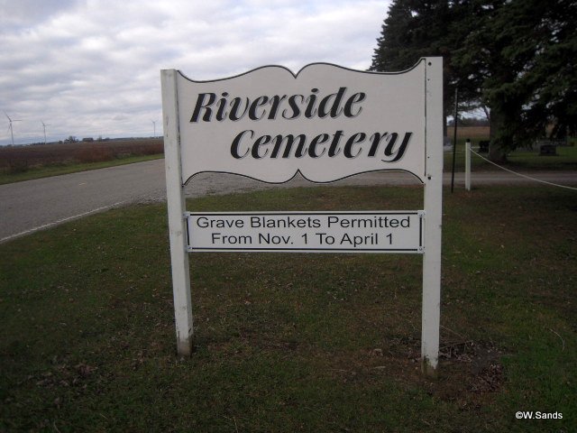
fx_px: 517
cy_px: 216
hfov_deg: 58.4
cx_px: 288
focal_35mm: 31
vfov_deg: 45.4
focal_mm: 5.6
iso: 100
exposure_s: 1/250
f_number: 5.6
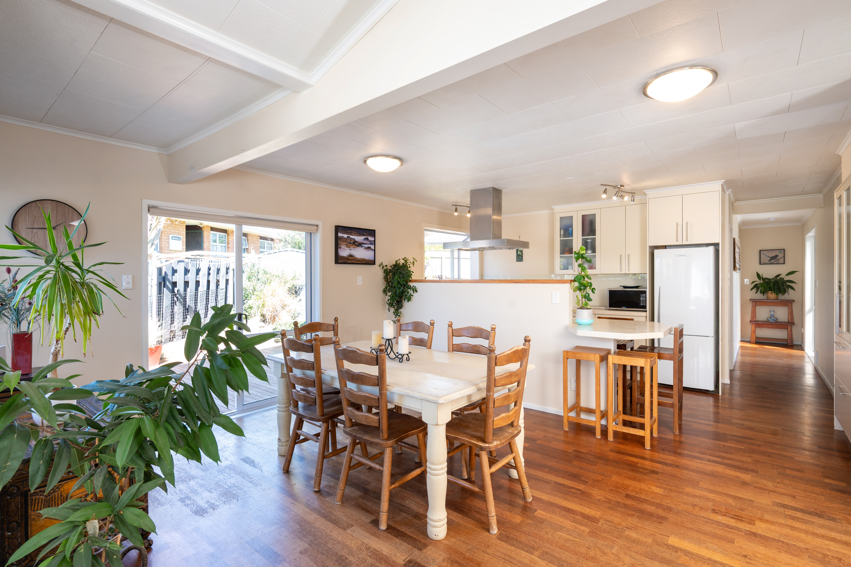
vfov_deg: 70.4
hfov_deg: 93.3
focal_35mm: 17
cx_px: 426
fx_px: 402
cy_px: 284
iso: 250
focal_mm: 17
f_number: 8
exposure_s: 1/20
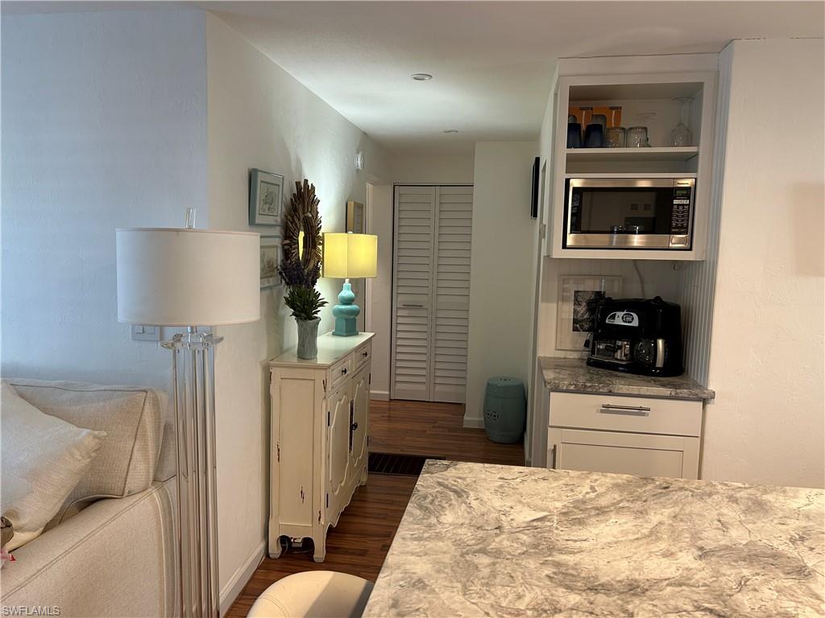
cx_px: 412
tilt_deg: -6.6
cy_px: 309
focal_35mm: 26
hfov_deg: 67.3
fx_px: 620
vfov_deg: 53.1
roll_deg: -1.0
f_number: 1.5
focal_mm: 5.7
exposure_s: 1/60
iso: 125
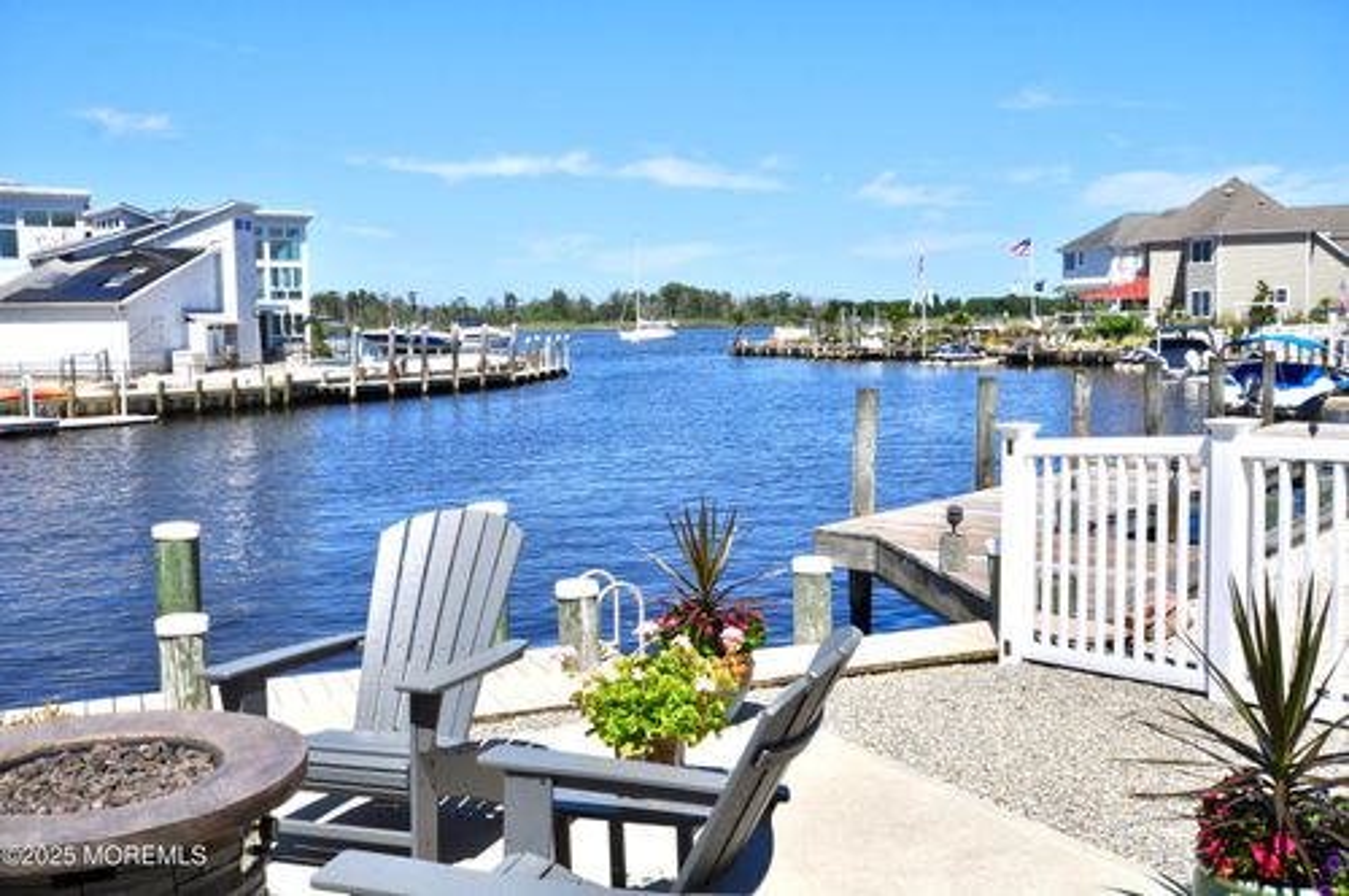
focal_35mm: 36
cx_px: 674
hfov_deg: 53.2
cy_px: 448
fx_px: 1347
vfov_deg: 36.8
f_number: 10
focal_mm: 24
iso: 200
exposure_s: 1/400
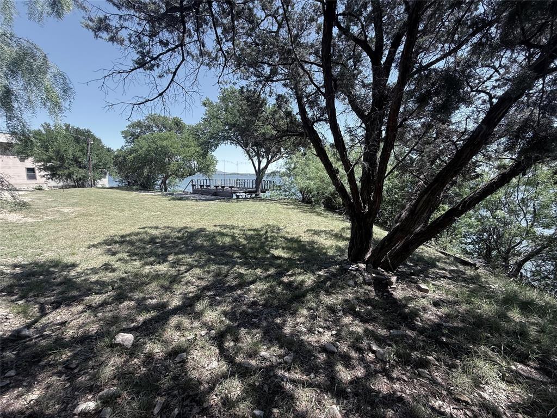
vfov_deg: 85.7
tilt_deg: -8.1
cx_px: 278
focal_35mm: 14
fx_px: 225
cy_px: 209
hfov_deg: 102.1
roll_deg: -1.4
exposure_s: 1/751
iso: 64
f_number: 2.2
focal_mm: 2.22
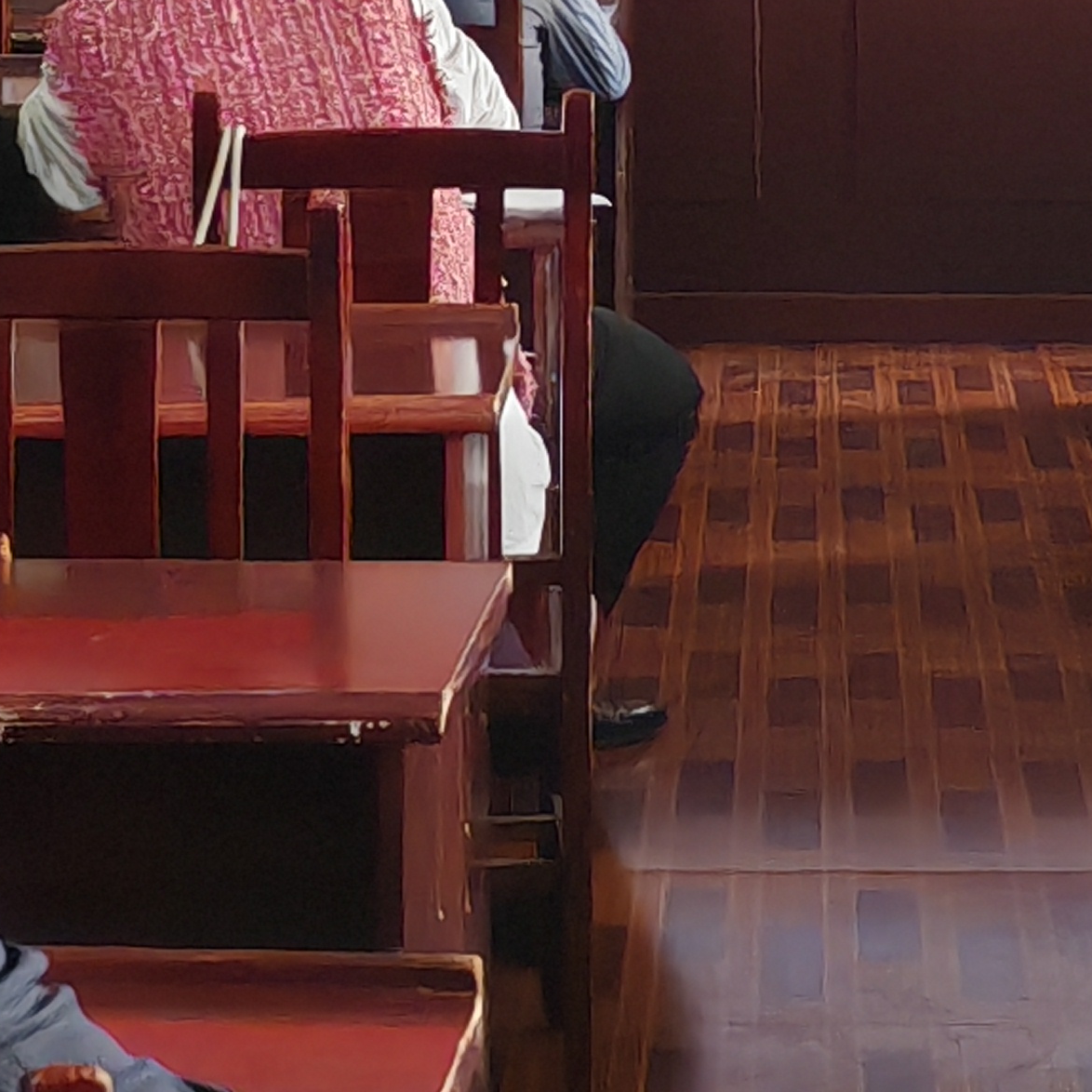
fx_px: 5282
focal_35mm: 148
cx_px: 745
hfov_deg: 11.8
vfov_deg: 11.7
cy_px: 140
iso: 500
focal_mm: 5.52
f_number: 1.9
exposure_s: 1/390
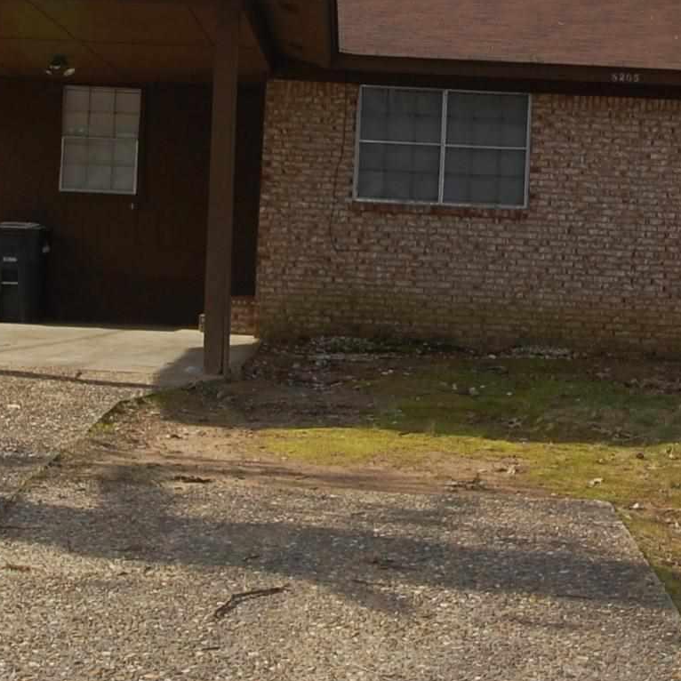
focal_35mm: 70
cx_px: 359
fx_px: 1558
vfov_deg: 24.5
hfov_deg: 24.7
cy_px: 231
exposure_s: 1/250
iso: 200
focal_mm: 14
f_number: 9
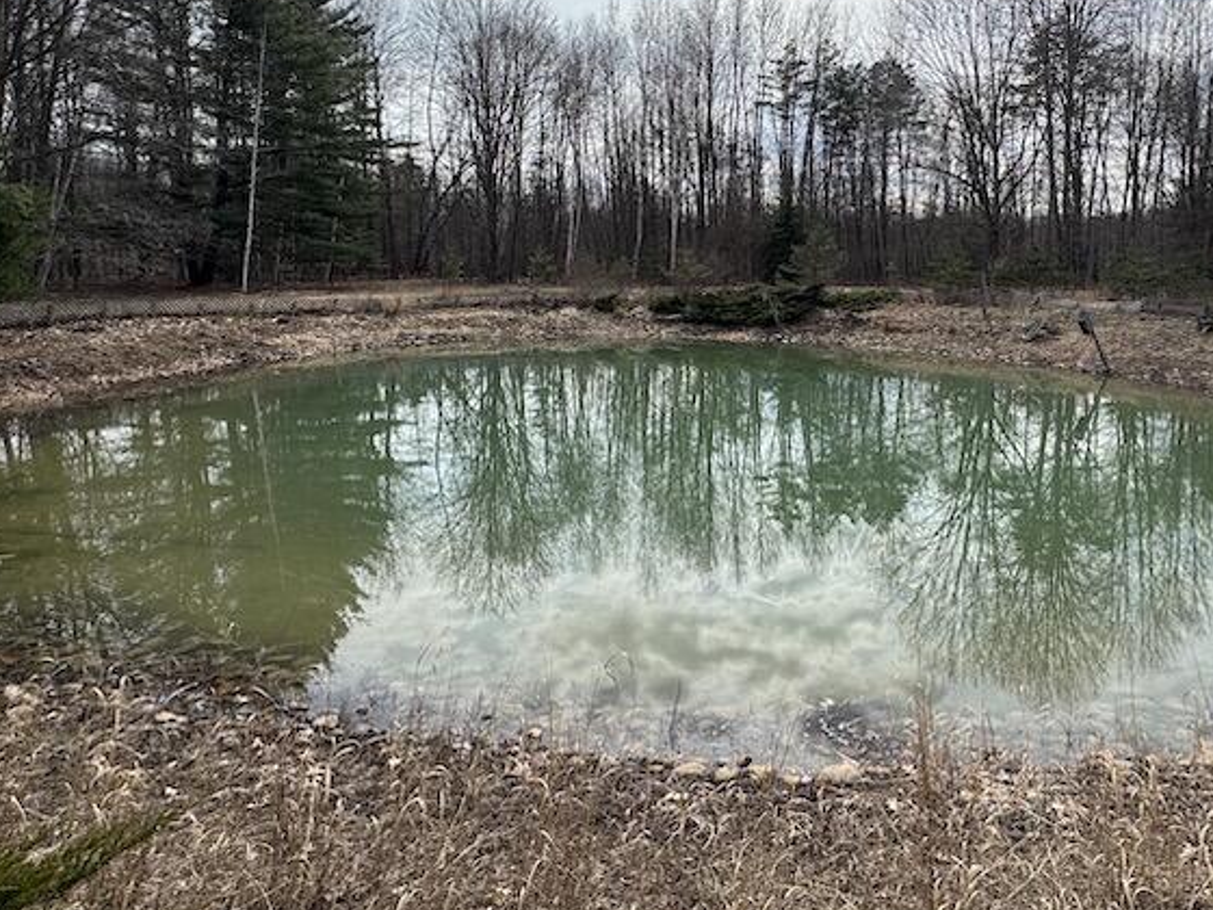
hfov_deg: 67.8
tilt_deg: -5.4
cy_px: 329
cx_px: 791
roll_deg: -0.9
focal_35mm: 25
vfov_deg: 54.1
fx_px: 876
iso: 50
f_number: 2.2
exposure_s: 1/1672
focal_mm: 2.22
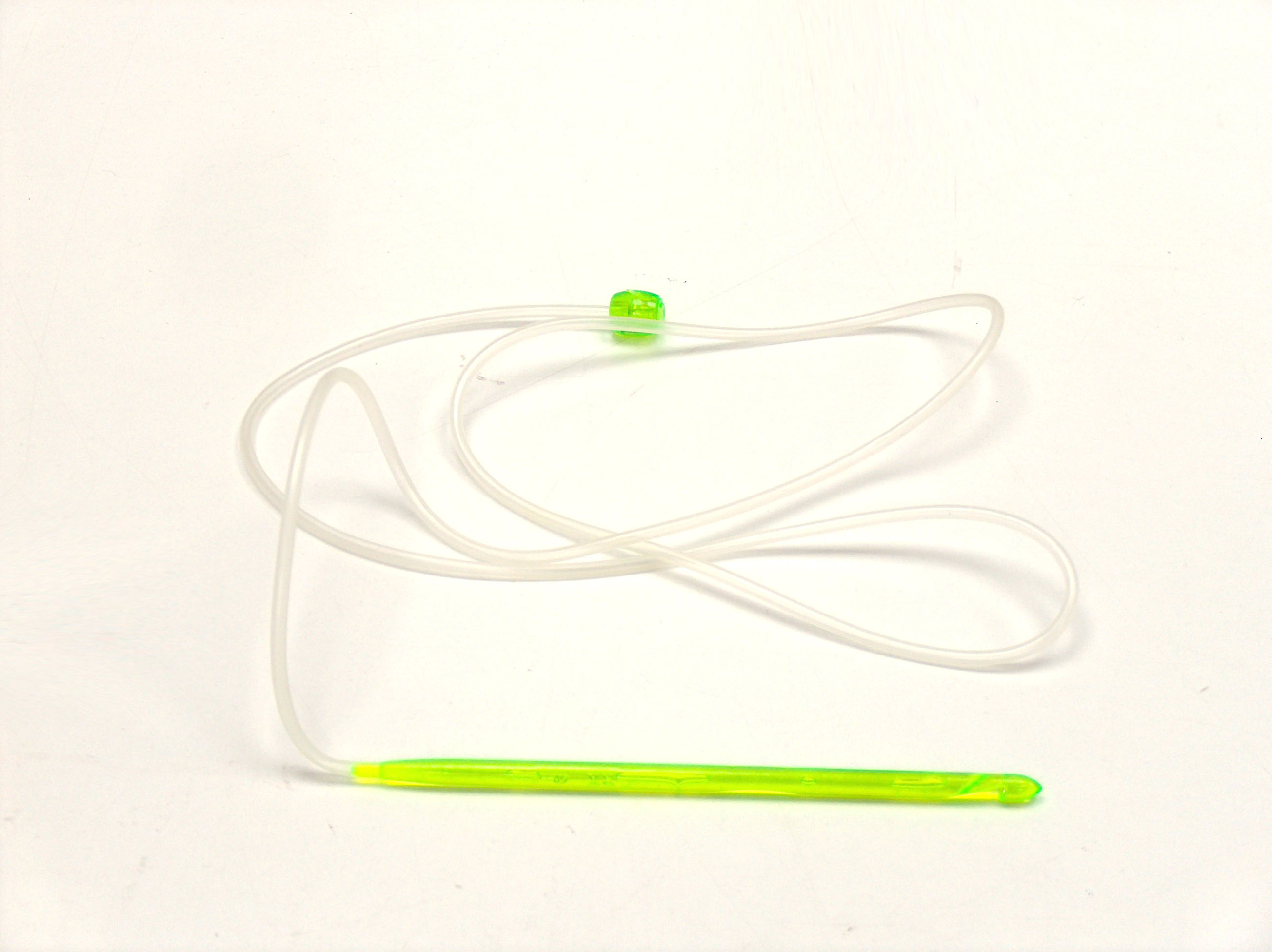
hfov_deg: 27.1
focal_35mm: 72
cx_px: 636
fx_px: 2644
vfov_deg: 20.4
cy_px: 476
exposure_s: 1/96.1
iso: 100
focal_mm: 14.73
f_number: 2.9
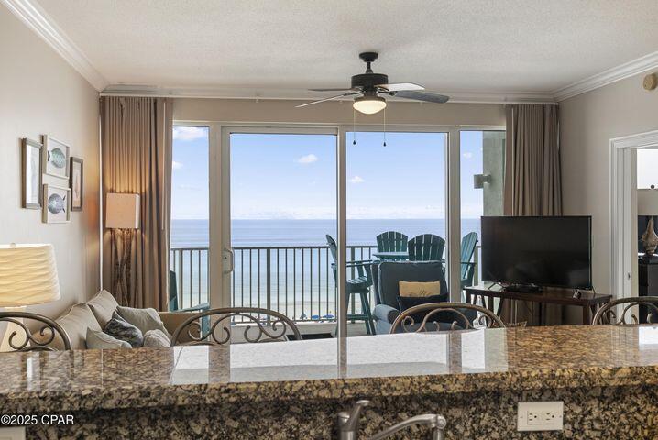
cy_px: 220
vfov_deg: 37.9
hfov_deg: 54.4
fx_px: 640
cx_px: 329
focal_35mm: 35
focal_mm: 35
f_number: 8
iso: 320
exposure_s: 1/15
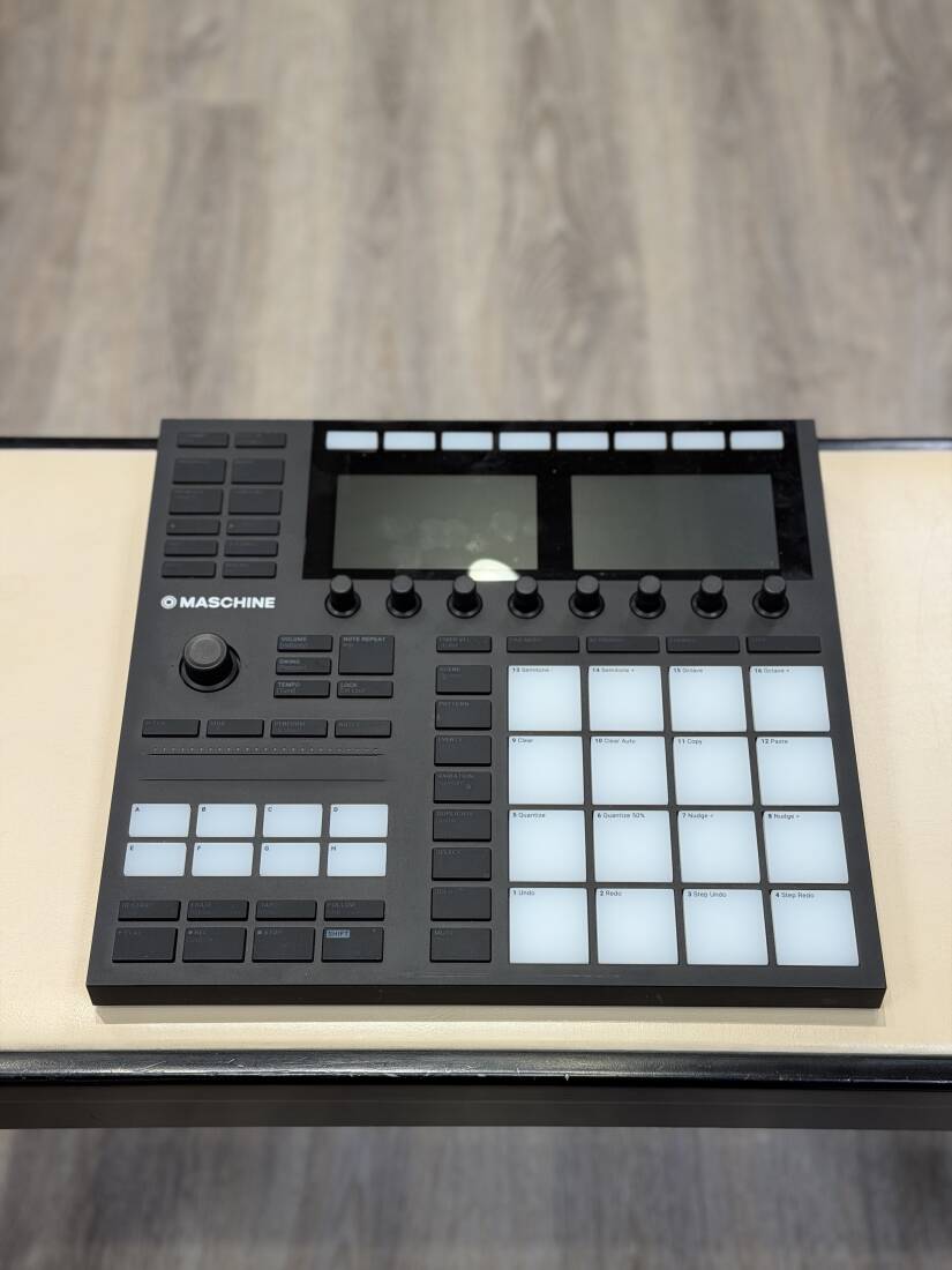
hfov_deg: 30.3
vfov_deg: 39.7
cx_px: 476
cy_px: 635
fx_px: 1760
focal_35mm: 48
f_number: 1.78
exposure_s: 1/60
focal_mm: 6.76
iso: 64
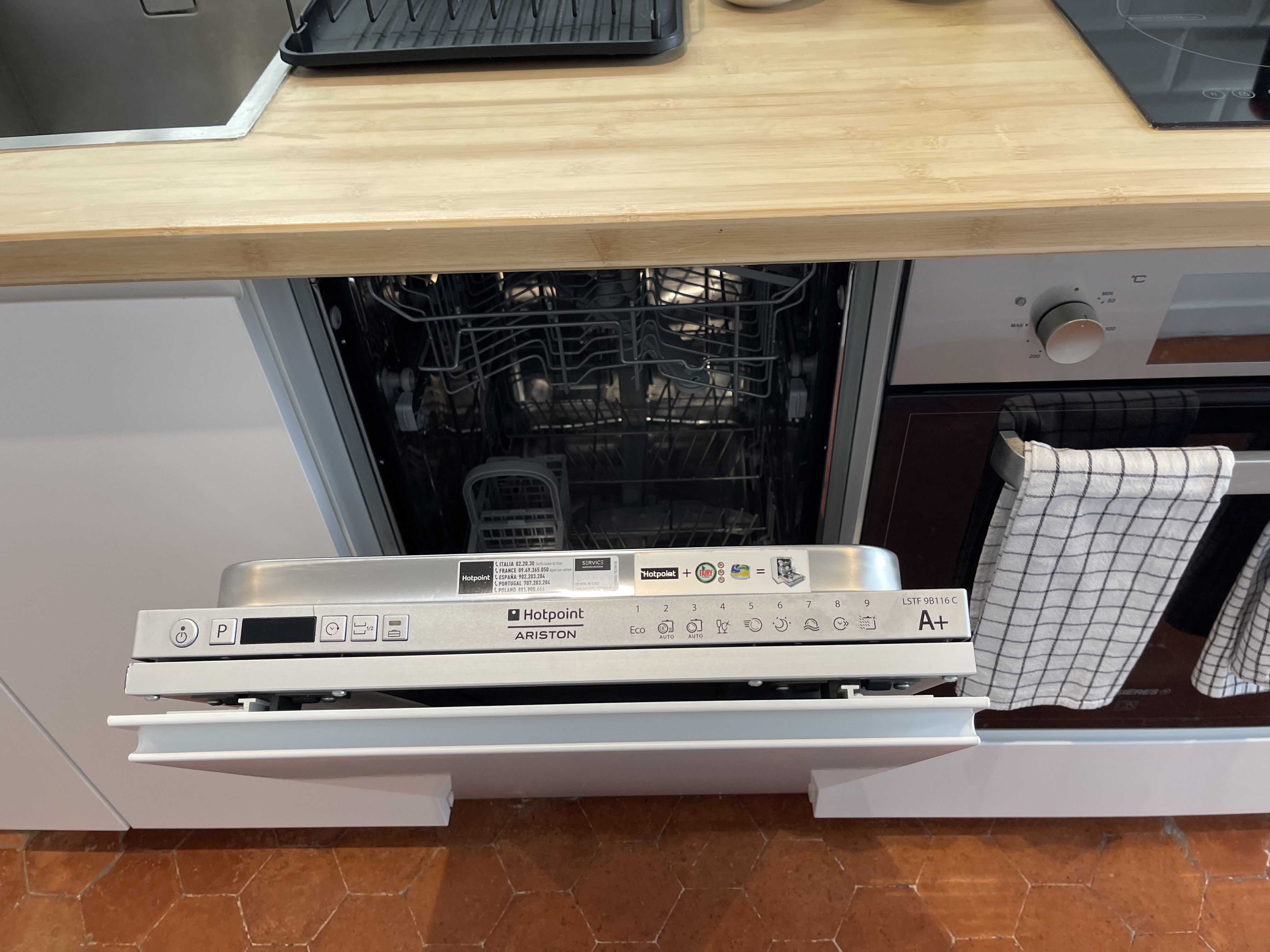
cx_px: 635
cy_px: 476
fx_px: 954
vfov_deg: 53.1
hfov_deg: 67.3
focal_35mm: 26
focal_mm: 5.1
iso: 100
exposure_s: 1/121
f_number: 1.6
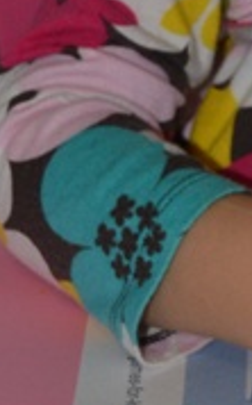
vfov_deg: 9.0
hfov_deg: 5.6
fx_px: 2545
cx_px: 470
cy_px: 2
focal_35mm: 231
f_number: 5
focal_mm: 35
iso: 1250
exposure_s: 1/60
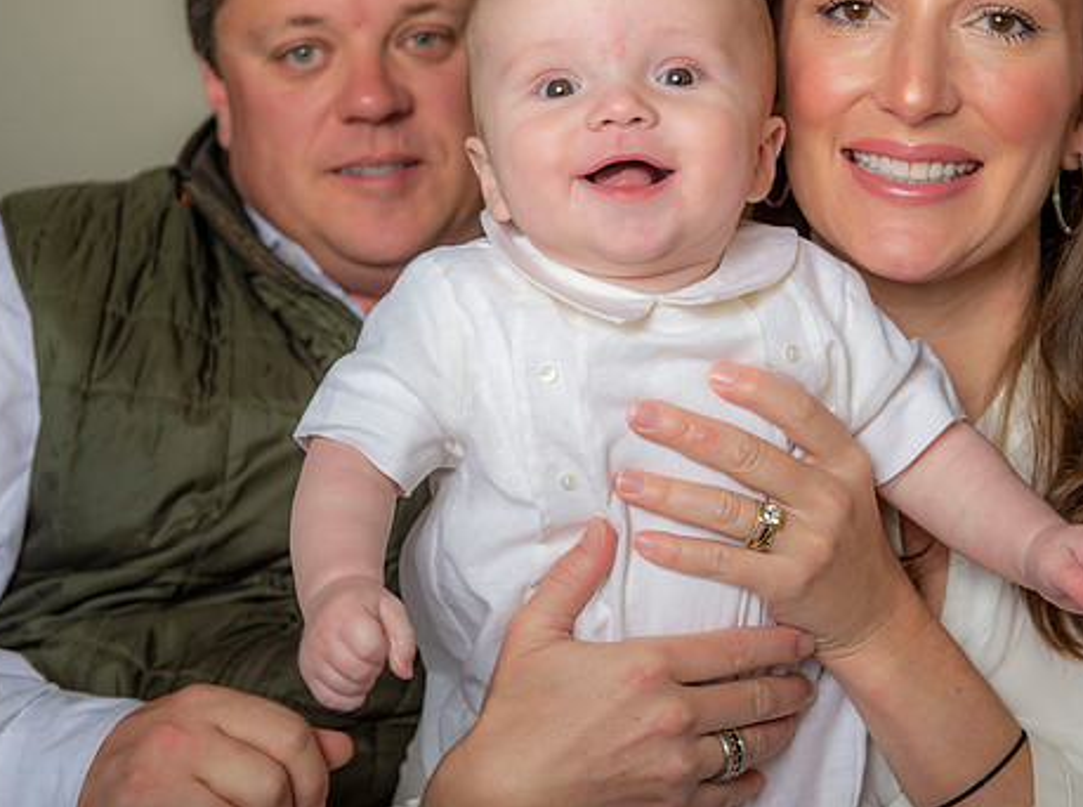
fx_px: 2466
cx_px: 567
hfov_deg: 24.8
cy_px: 339
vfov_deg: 18.6
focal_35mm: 79
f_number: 4.5
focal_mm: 58
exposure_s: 1/200
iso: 200
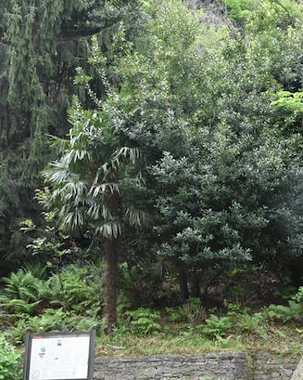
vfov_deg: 27.7
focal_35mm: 68
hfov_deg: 20.9
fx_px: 763
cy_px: 266
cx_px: 370
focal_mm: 22
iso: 800
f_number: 7.1
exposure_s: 1/200
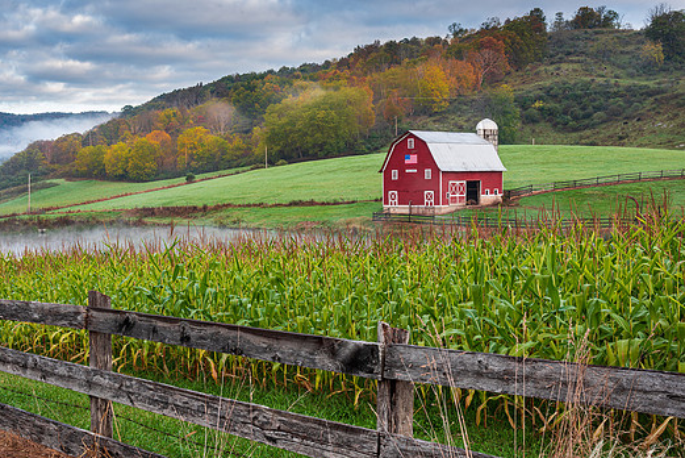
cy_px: 234
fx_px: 933
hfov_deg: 40.3
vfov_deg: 27.6
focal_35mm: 49
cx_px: 305
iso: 64
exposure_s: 1/6
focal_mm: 44
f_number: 13
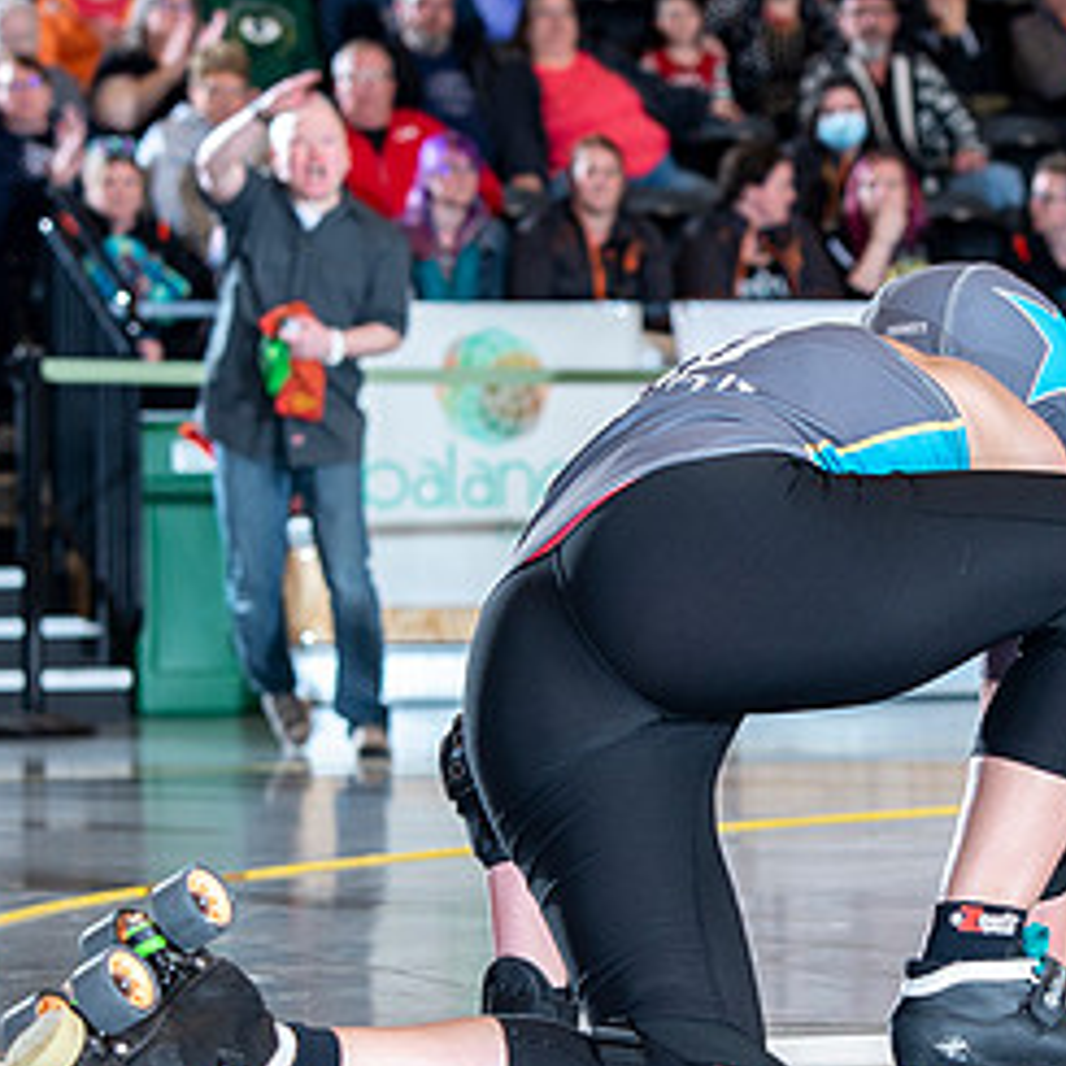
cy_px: 773
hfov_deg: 8.3
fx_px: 7351
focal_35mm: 211
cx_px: 909
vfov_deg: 8.3
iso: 640
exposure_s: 1/160
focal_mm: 95
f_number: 5.6
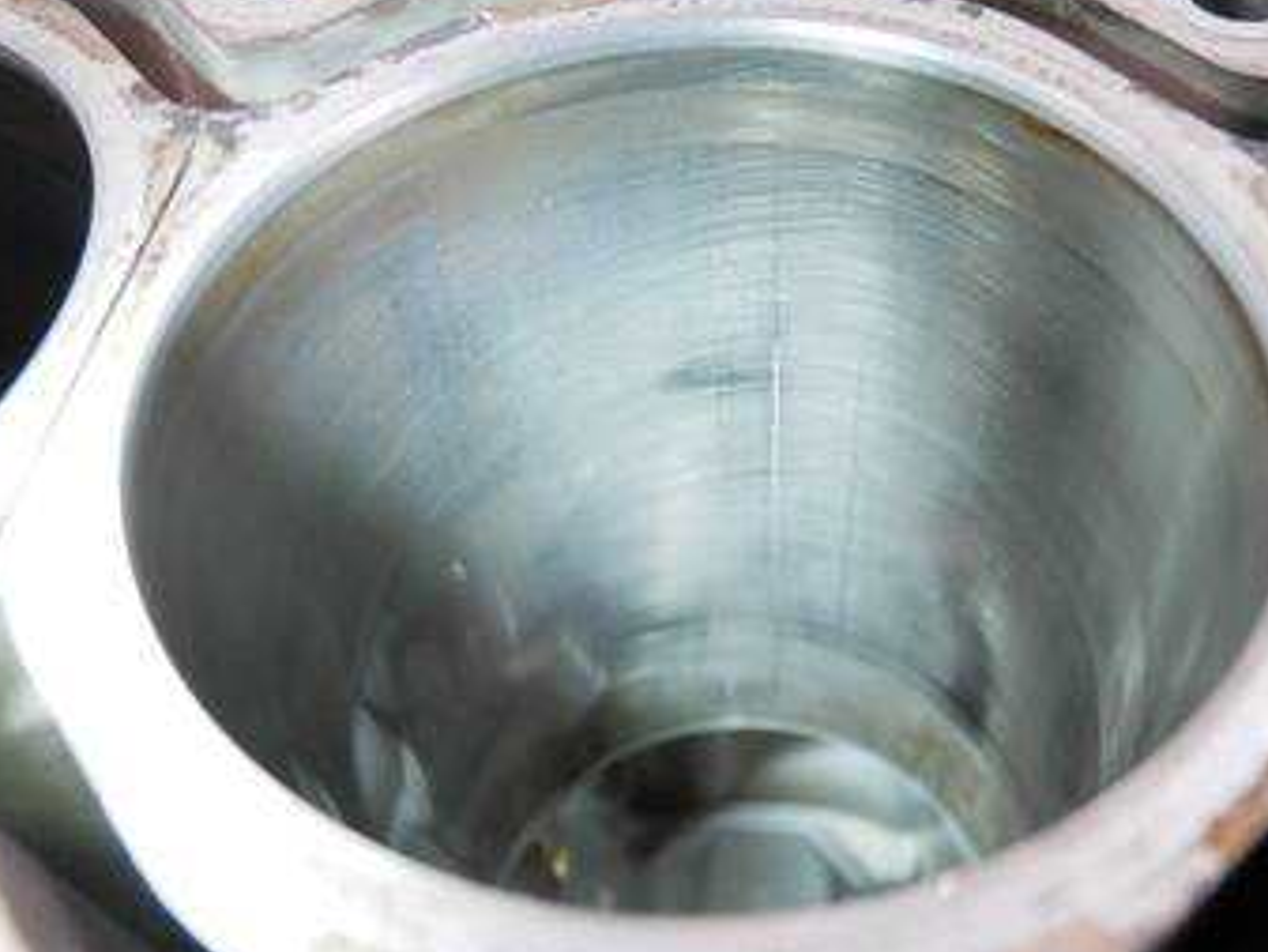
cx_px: 737
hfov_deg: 49.9
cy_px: 500
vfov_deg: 38.7
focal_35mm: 37
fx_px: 1356
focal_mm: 13
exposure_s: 1/60
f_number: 3.5
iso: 1250
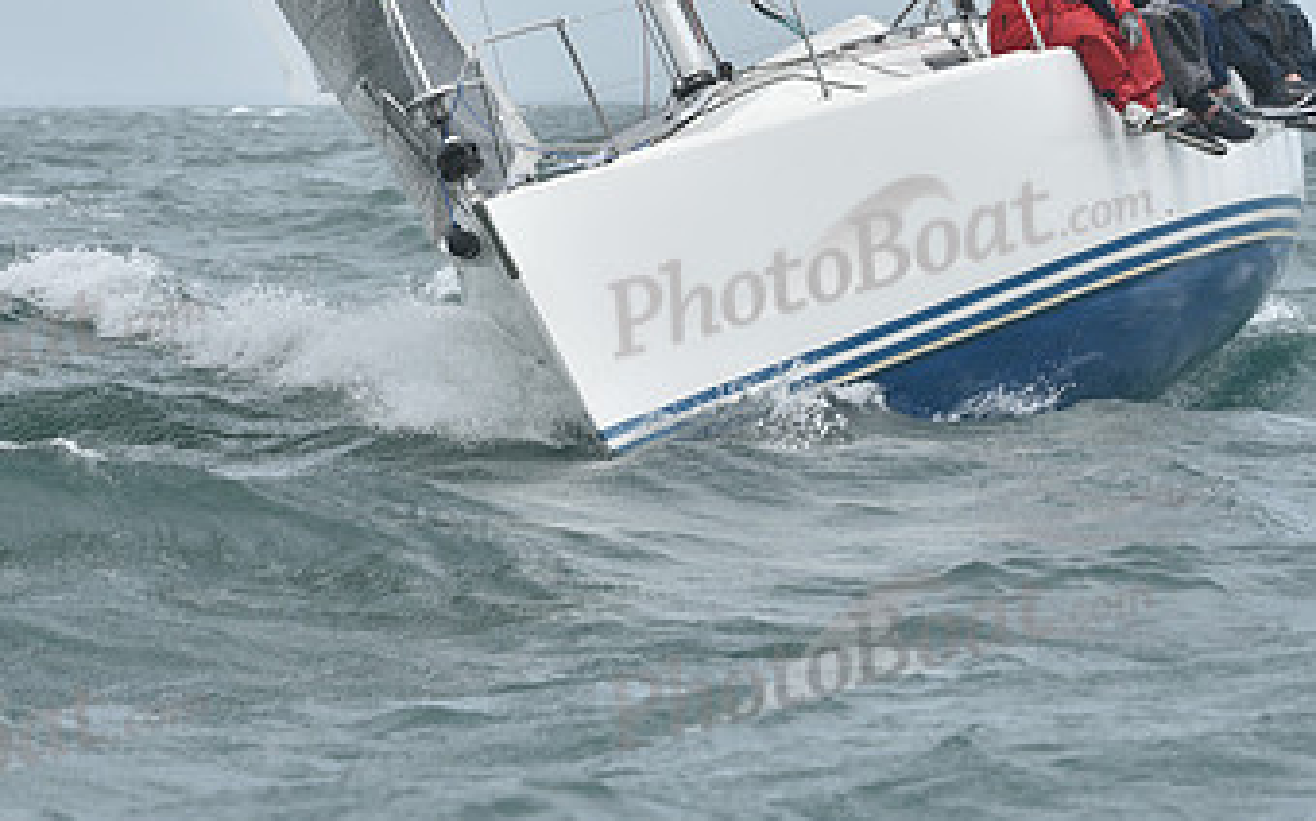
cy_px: 110
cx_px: 410
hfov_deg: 6.0
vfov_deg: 3.8
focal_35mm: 348
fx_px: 12473
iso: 320
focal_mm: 200
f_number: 8
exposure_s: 1/1000
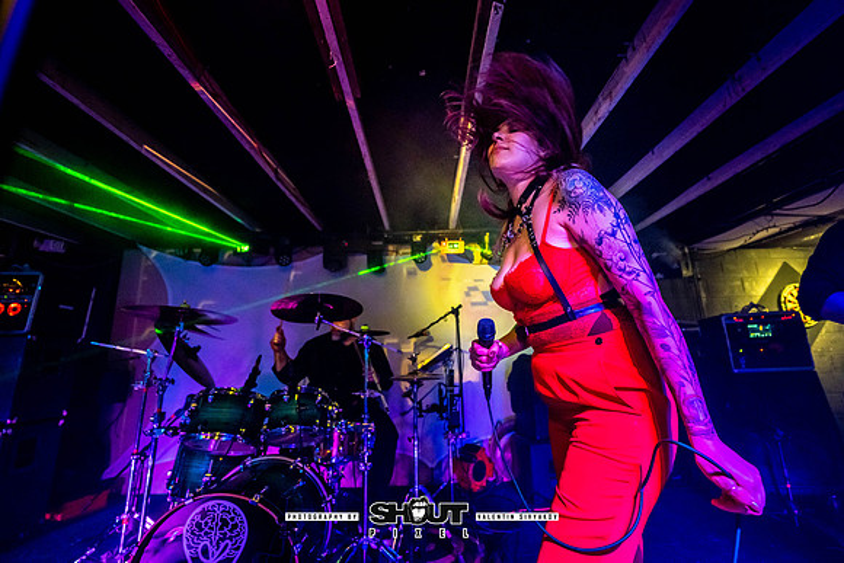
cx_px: 452
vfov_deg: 77.3
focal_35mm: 15
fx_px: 351
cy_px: 262
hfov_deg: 100.3
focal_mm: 14
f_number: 2.8
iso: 3200
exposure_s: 1/250
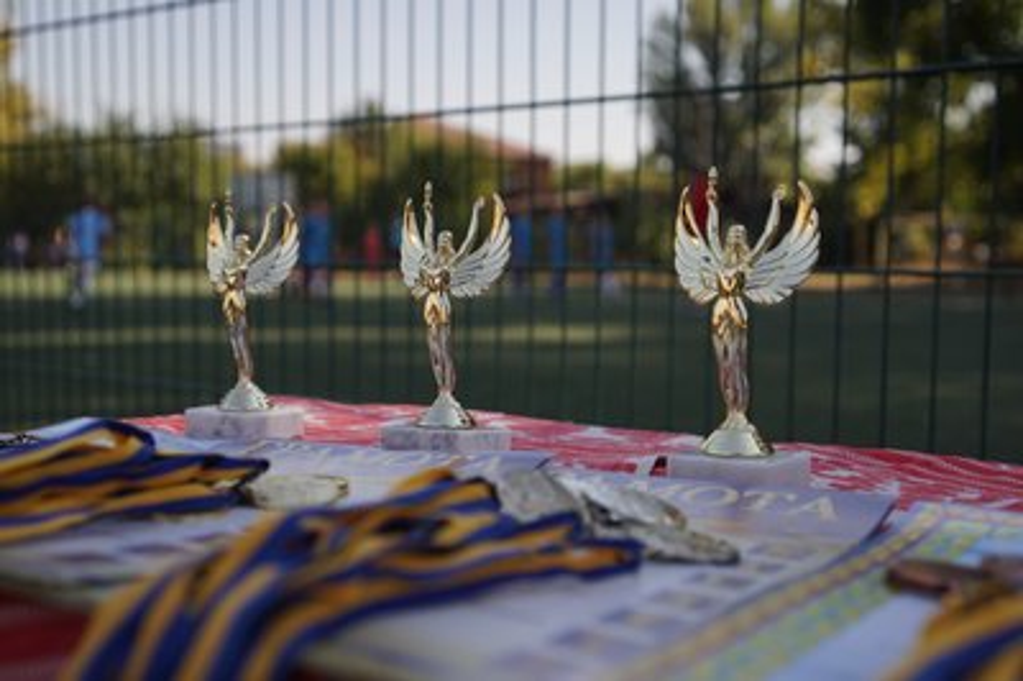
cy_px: 340
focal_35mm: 42
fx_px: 1192
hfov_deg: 46.4
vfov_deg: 31.8
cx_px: 512
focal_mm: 28
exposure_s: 1/100
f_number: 2.8
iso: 100
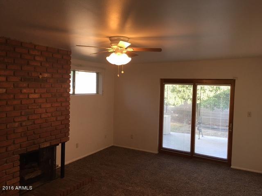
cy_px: 98
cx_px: 131
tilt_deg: -2.6
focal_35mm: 29
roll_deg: -1.4
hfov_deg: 61.7
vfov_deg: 48.2
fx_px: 219
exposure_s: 1/30
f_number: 2.2
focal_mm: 4.15
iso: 32
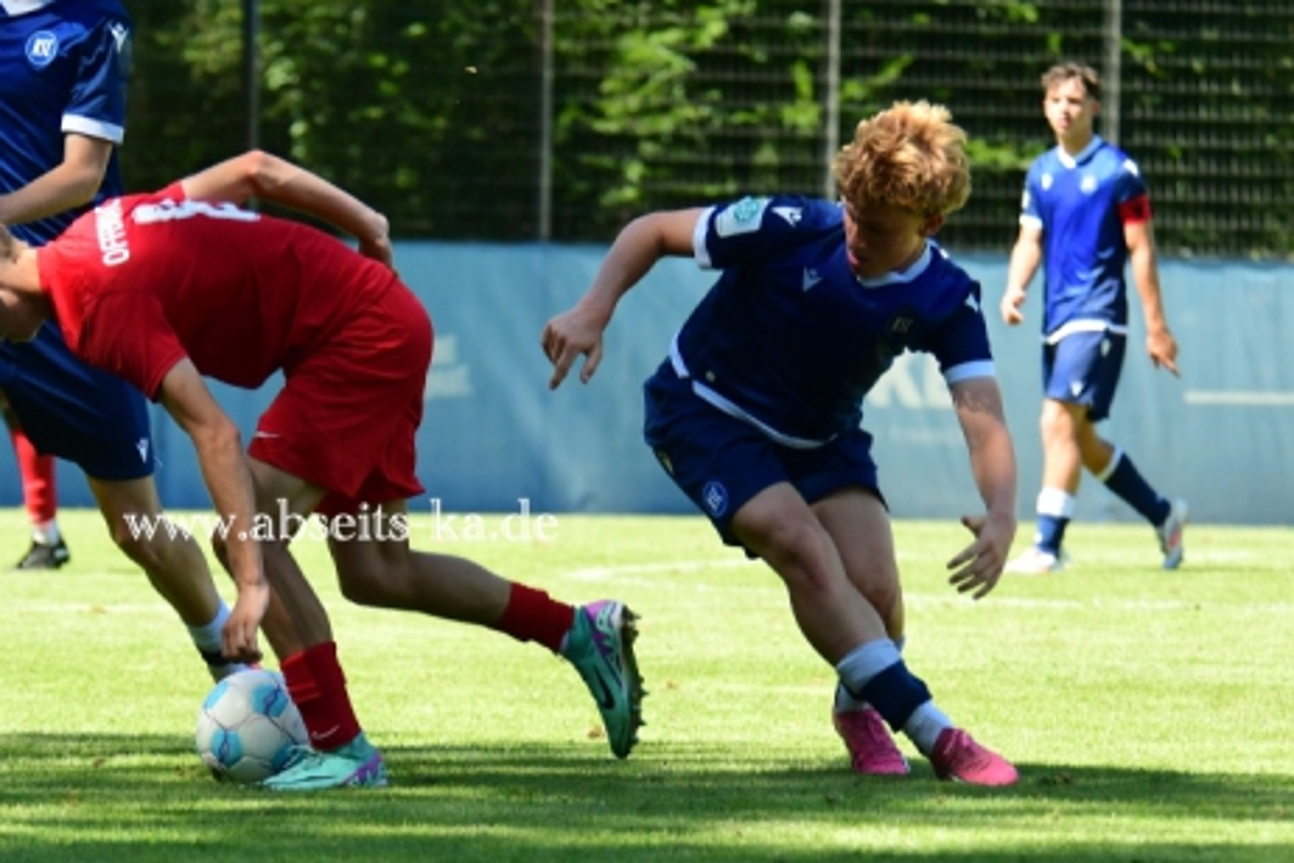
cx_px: 347
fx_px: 14952
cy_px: 467
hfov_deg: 5.0
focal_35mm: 416
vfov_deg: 3.3
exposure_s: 1/2000
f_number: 5
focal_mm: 160
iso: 1250
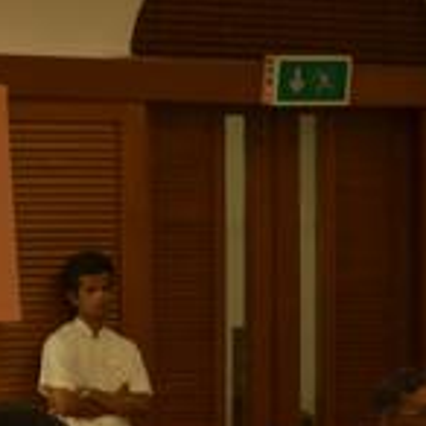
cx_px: -120
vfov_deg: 7.4
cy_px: 527
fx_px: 3268
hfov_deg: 7.4
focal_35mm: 235
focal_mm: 45
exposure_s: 1/80
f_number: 5.3
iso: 800
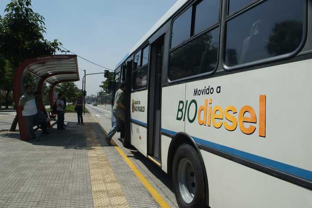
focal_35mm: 26
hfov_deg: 69.3
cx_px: 156
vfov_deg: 49.6
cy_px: 104
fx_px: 226
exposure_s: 1/125
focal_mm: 17
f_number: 11
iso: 400
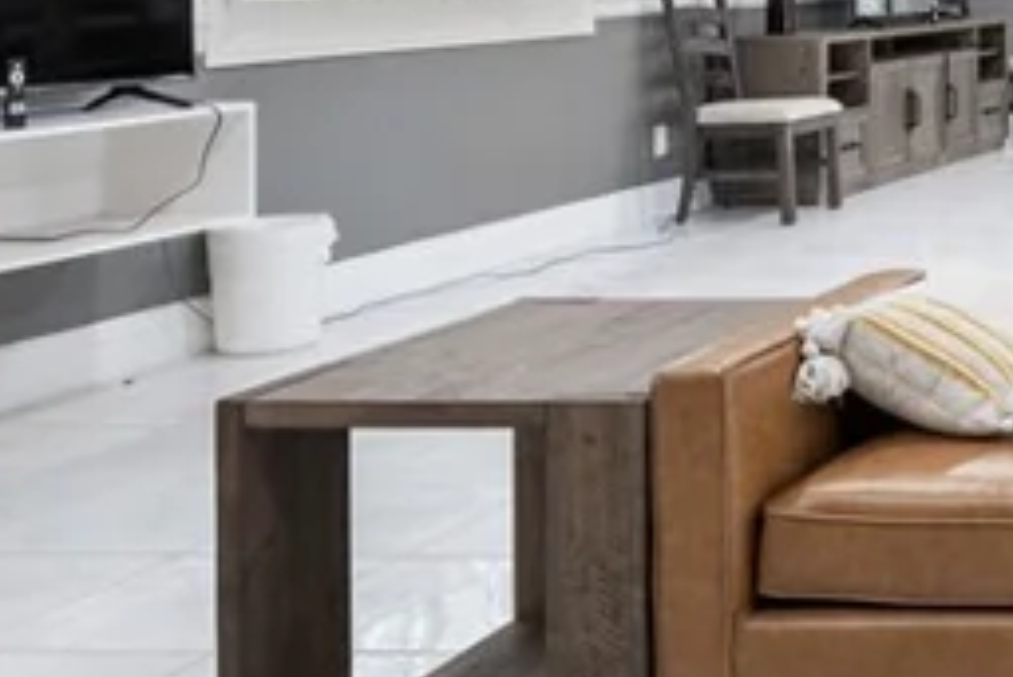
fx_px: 1577
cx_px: 1591
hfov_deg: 25.1
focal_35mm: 56
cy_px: 26
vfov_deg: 23.4
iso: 100
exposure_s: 1.7
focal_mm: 14
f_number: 9
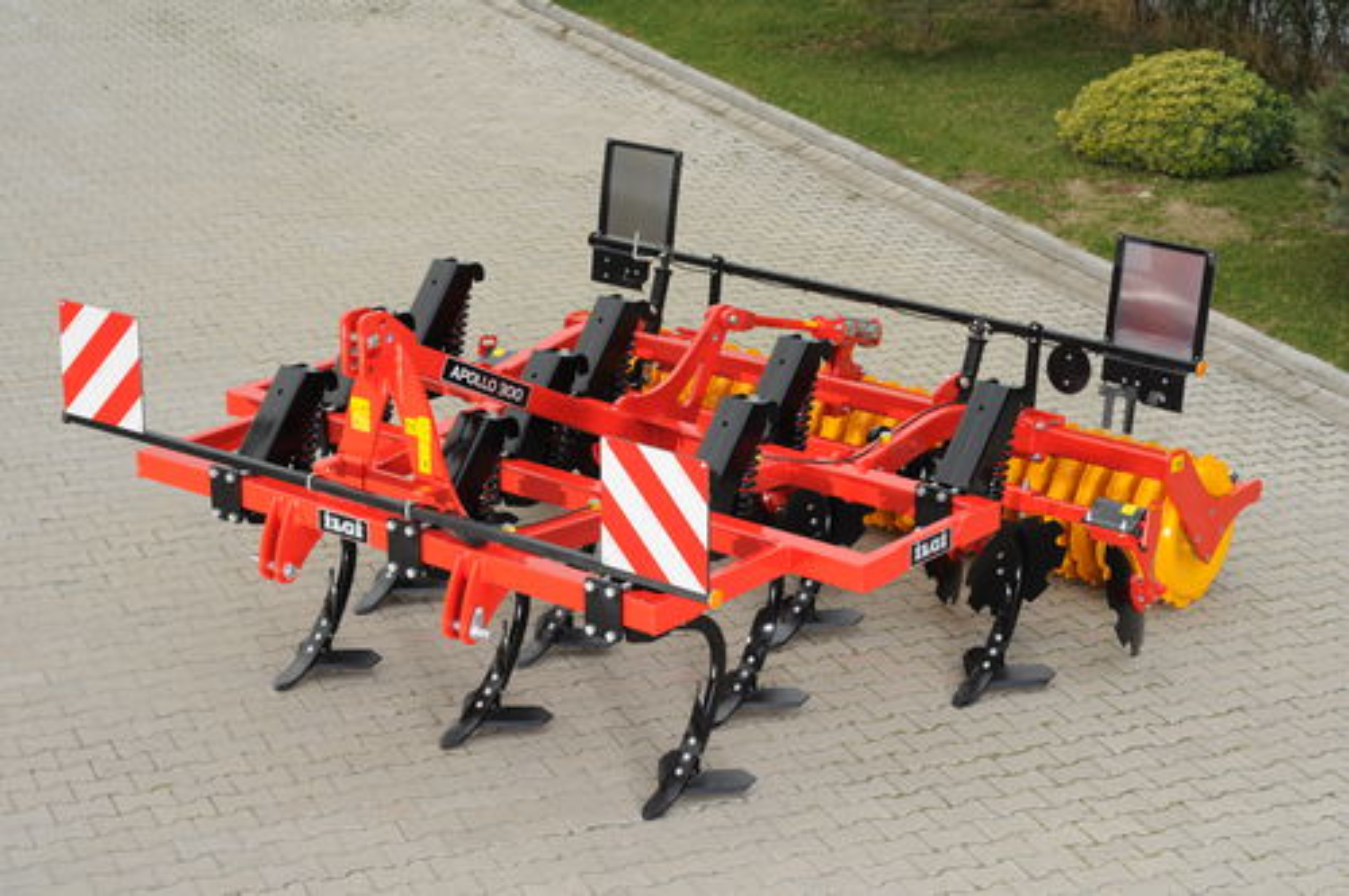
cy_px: 448
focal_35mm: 75
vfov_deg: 18.1
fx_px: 2807
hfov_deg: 27.0
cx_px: 674
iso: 200
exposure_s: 1/125
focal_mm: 50
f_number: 5
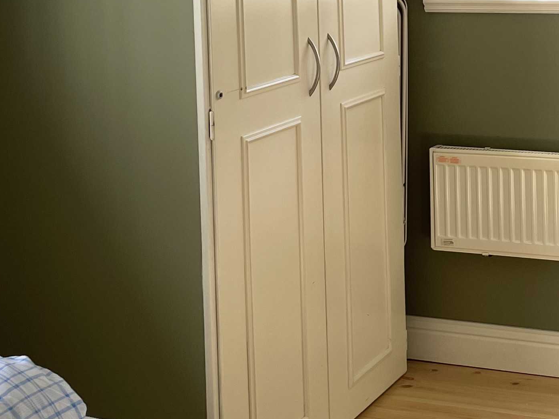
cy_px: -7
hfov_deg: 25.4
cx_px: 474
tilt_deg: -3.4
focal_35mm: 75
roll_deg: +1.7
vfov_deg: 19.1
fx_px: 1211
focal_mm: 4.2
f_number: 1.6
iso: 50
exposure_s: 1/121
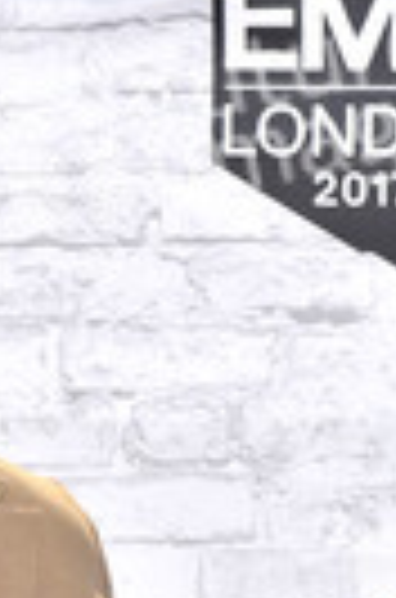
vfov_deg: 4.1
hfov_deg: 2.7
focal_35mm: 498
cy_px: 800
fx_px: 8259
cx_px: -184
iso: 2000
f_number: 6.3
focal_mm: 165
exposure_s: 1/250
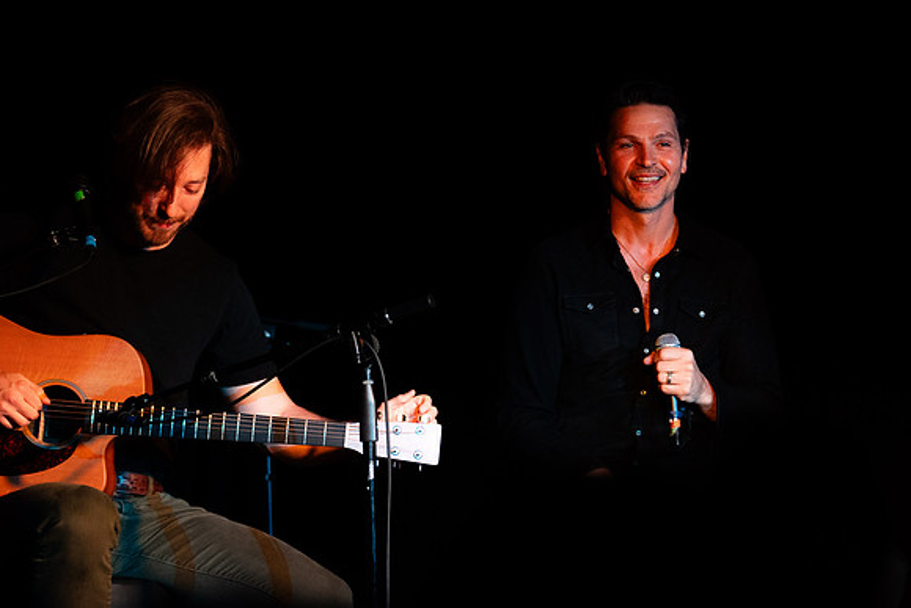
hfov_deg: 15.1
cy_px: 253
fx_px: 3427
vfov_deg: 10.1
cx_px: 585
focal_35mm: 135
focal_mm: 105
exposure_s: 1/640
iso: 2500
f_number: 3.5
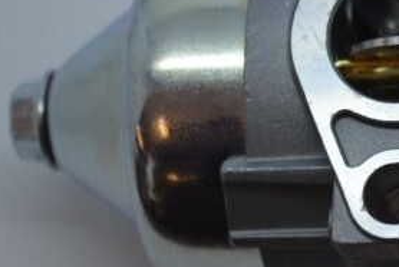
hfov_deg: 9.6
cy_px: 94
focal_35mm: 213
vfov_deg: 6.5
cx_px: 396
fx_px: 2366
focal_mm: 55
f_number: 5.6
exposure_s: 1/125
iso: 250
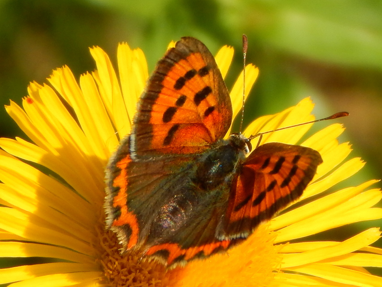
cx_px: 191
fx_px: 2561
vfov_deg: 6.4
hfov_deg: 8.5
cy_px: 144
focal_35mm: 232
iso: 125
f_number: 5.6
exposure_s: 1/800
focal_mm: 41.7
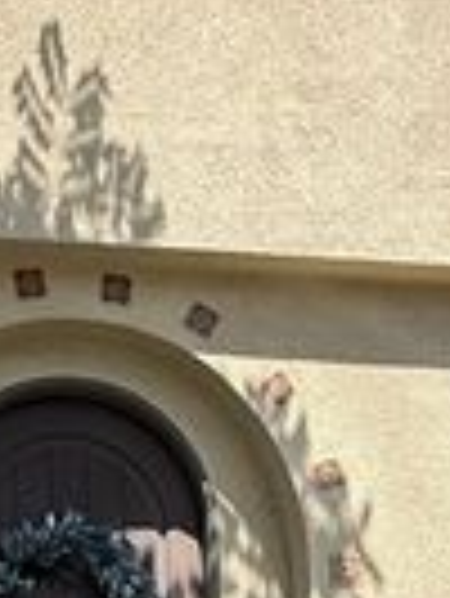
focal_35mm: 70
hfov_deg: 20.9
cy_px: 866
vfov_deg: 23.1
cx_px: 135
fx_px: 1211
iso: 50
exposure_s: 1/613
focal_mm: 2.22
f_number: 2.2
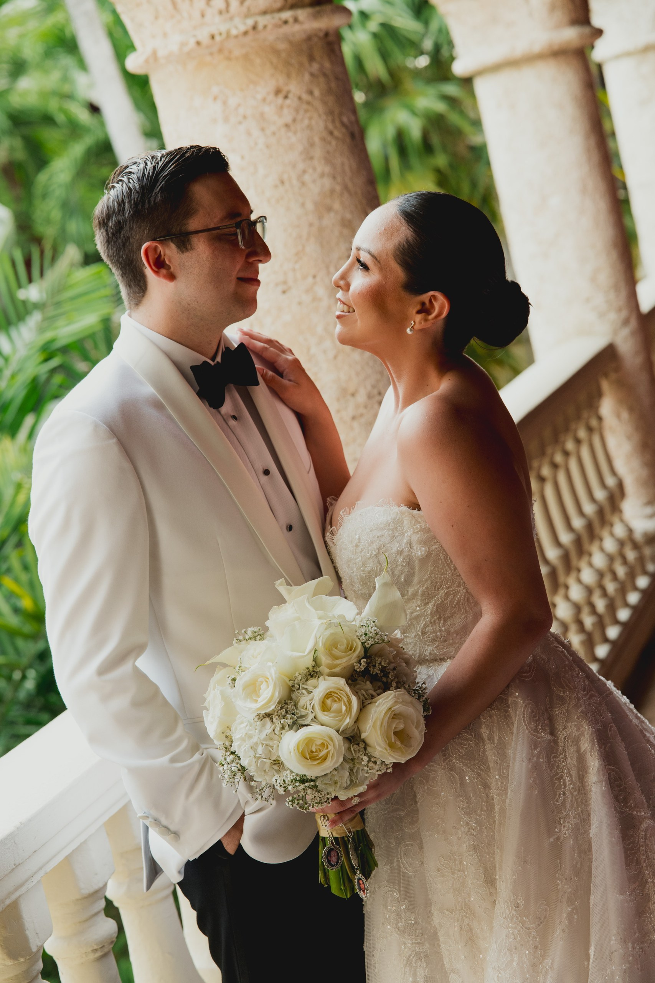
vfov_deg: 23.9
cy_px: 492
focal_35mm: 85
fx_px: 2319
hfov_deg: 16.1
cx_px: 328
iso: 640
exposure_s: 1/200
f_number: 5
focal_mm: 85
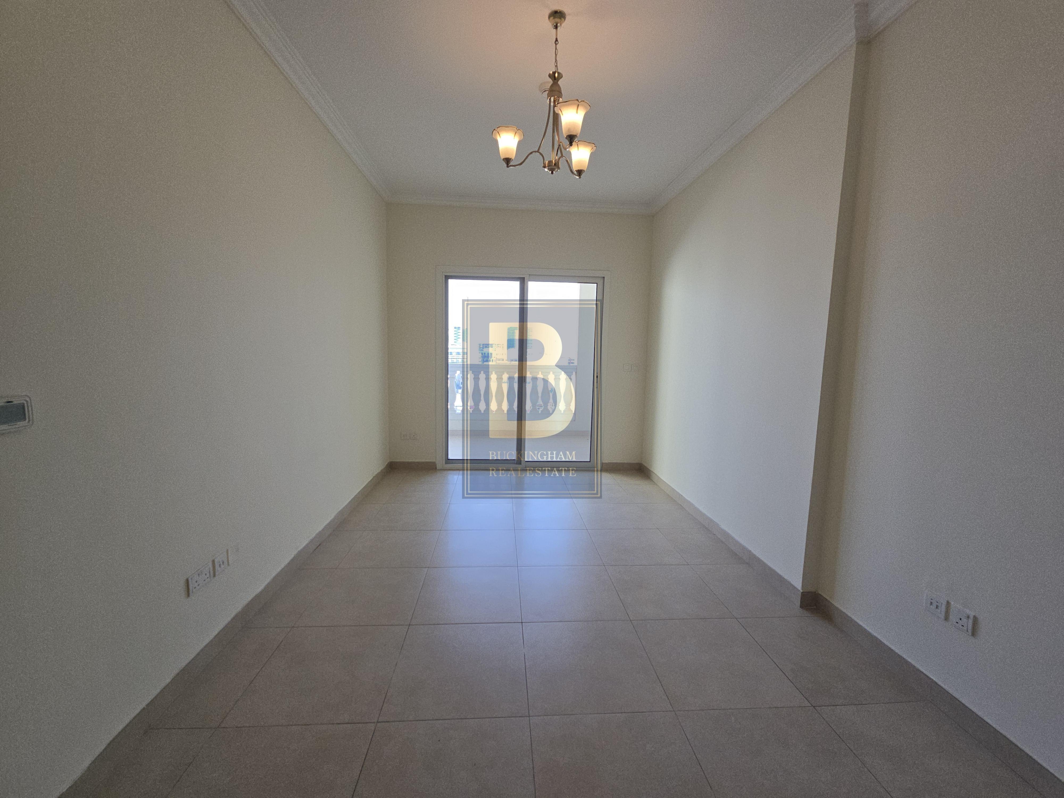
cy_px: 399
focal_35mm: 13
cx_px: 532
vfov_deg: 89.9
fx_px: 400
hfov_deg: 106.2
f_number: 2.2
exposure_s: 1/100
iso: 50
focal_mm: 2.2
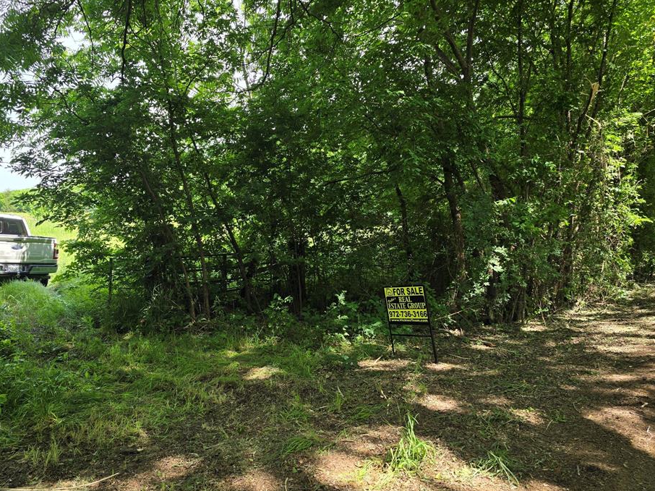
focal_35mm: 26
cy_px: 242
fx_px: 492
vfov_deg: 53.0
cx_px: 288
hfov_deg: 67.1
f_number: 1.7
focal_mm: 6.3
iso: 16
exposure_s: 1/180
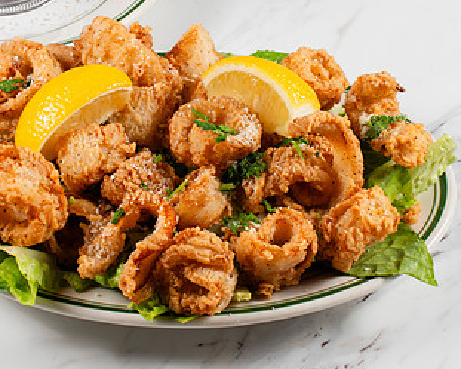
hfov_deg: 17.0
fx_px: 1542
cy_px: 90
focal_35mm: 113
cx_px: 158
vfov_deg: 13.6
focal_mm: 50
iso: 200
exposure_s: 1/250
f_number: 11
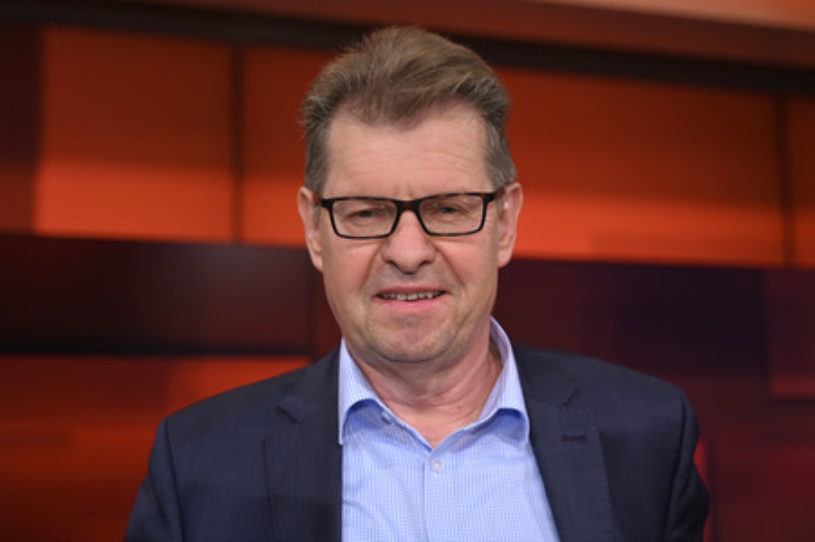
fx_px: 1289
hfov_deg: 35.1
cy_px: 271
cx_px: 408
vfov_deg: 23.7
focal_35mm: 57
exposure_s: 1/200
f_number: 2.8
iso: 500
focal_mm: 57
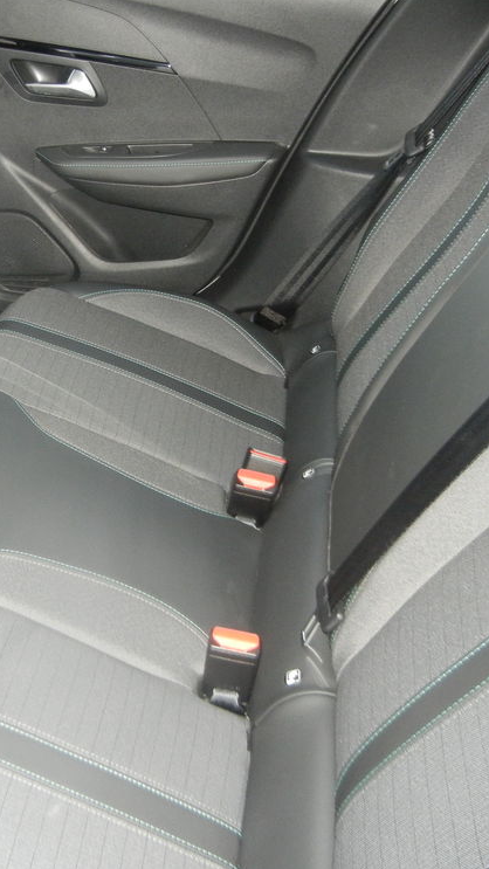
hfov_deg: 26.1
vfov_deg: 46.4
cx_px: 36
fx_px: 1014
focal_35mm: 44
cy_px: 433
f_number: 3.5
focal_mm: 5.4
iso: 564
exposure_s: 1/30
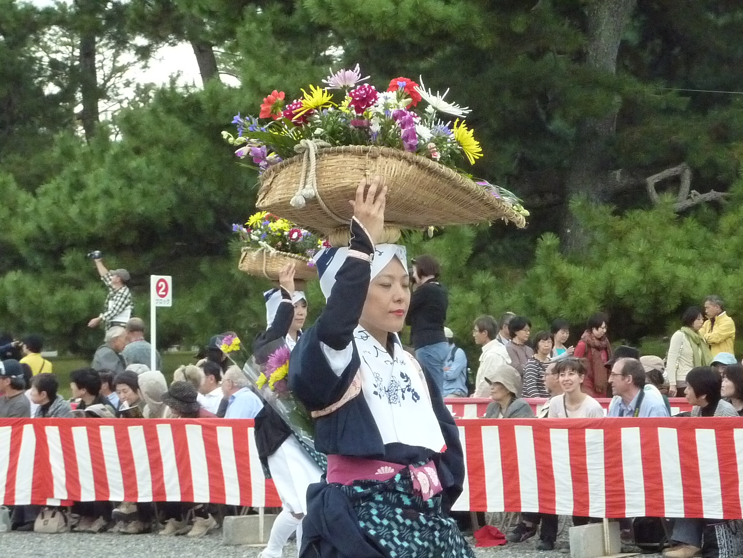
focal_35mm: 140
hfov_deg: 14.1
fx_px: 3005
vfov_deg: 10.6
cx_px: 372
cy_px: 279
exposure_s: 1/250
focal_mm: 12.8
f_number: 4.2
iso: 500
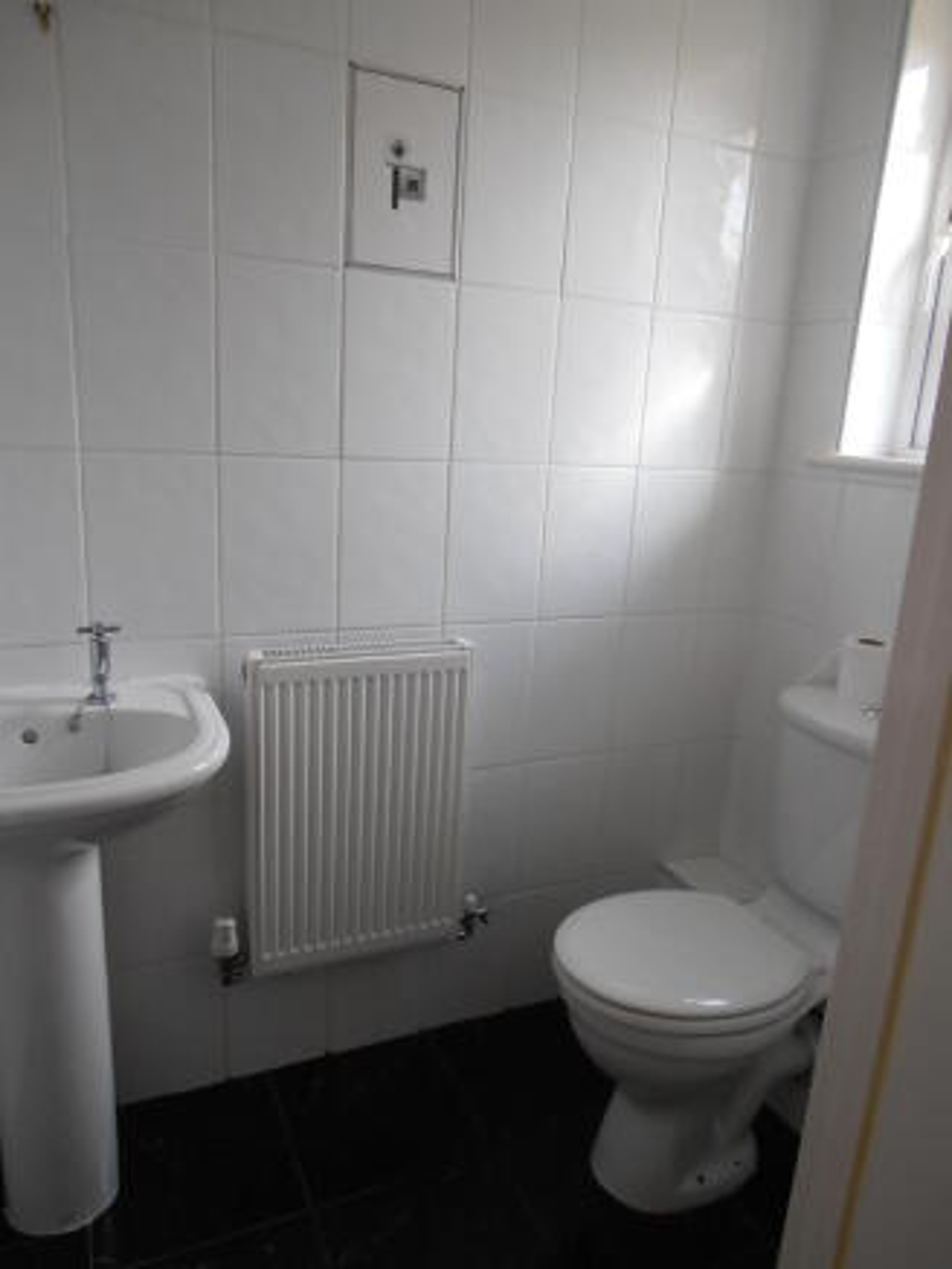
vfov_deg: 71.6
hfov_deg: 56.8
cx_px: 476
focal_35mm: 24
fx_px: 880
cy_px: 634
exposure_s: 1/50
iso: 80
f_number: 3
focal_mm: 4.2
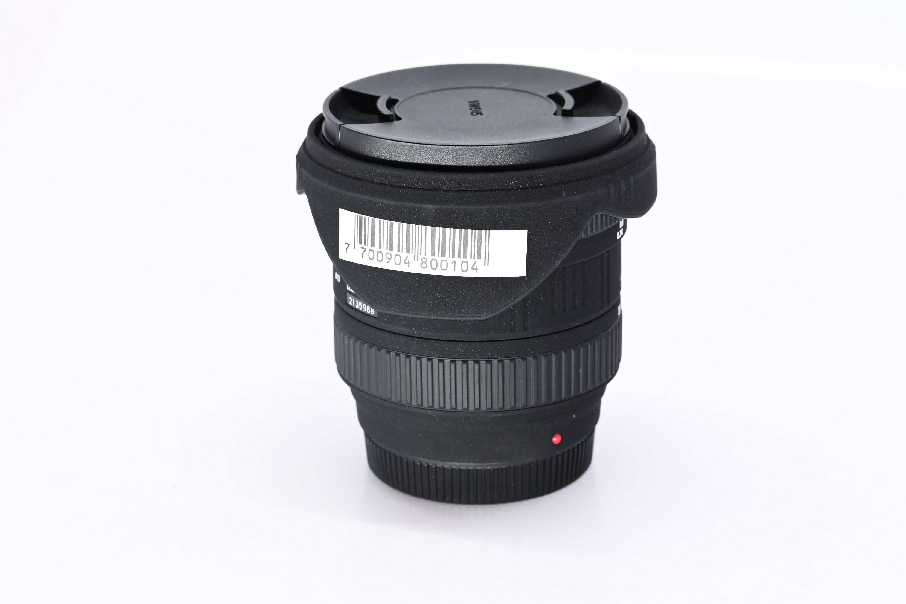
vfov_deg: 14.3
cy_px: 302
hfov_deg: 21.2
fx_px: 2416
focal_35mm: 96
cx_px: 453
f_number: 9
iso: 500
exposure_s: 1/160
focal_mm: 64
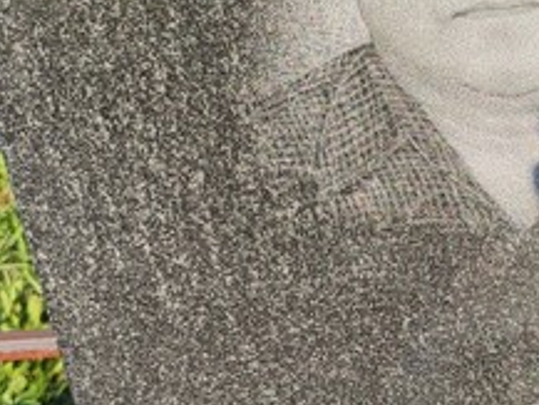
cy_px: 241
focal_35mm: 92
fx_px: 1433
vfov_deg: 16.1
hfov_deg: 21.0
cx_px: 437
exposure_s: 1/545
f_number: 1.9
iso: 50
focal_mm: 6.04
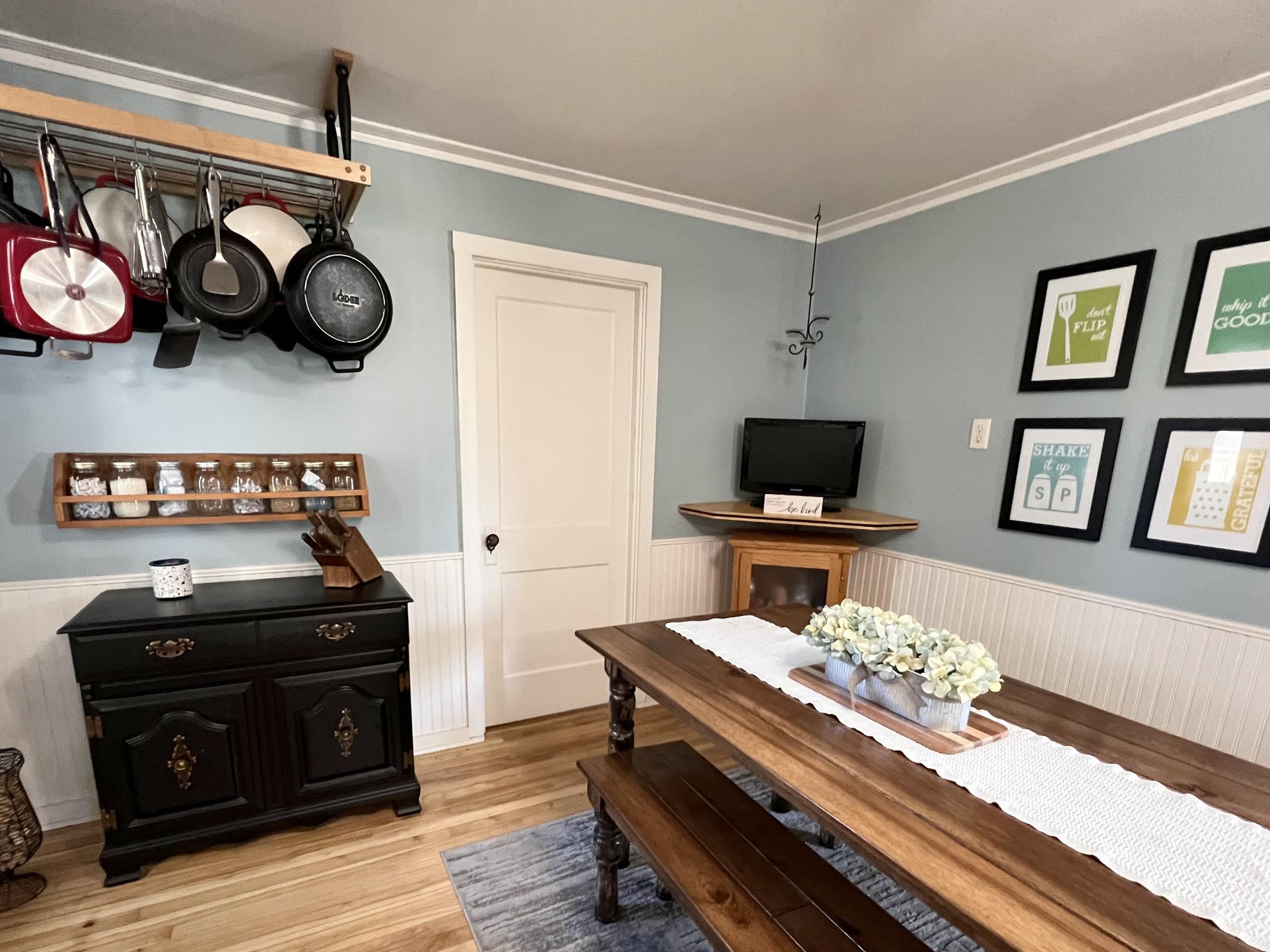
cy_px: 575
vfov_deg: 77.2
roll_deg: -1.8
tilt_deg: -13.9
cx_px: 619
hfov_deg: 94.5
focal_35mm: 16
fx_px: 587
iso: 640
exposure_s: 1/60
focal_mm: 1.57
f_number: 1.8
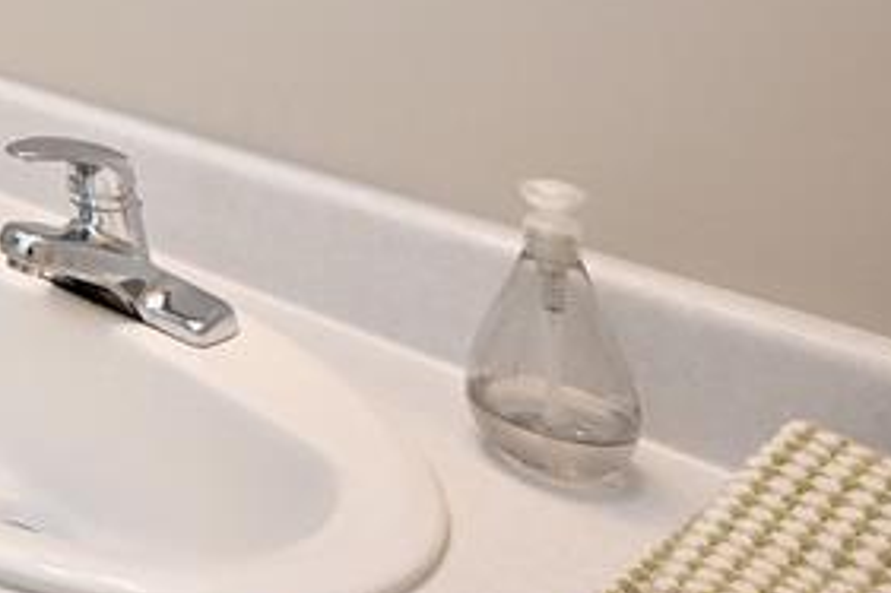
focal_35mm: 51
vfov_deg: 22.5
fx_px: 1261
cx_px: -615
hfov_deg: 24.1
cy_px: -257
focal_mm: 14
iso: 1100
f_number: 10
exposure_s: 1/60
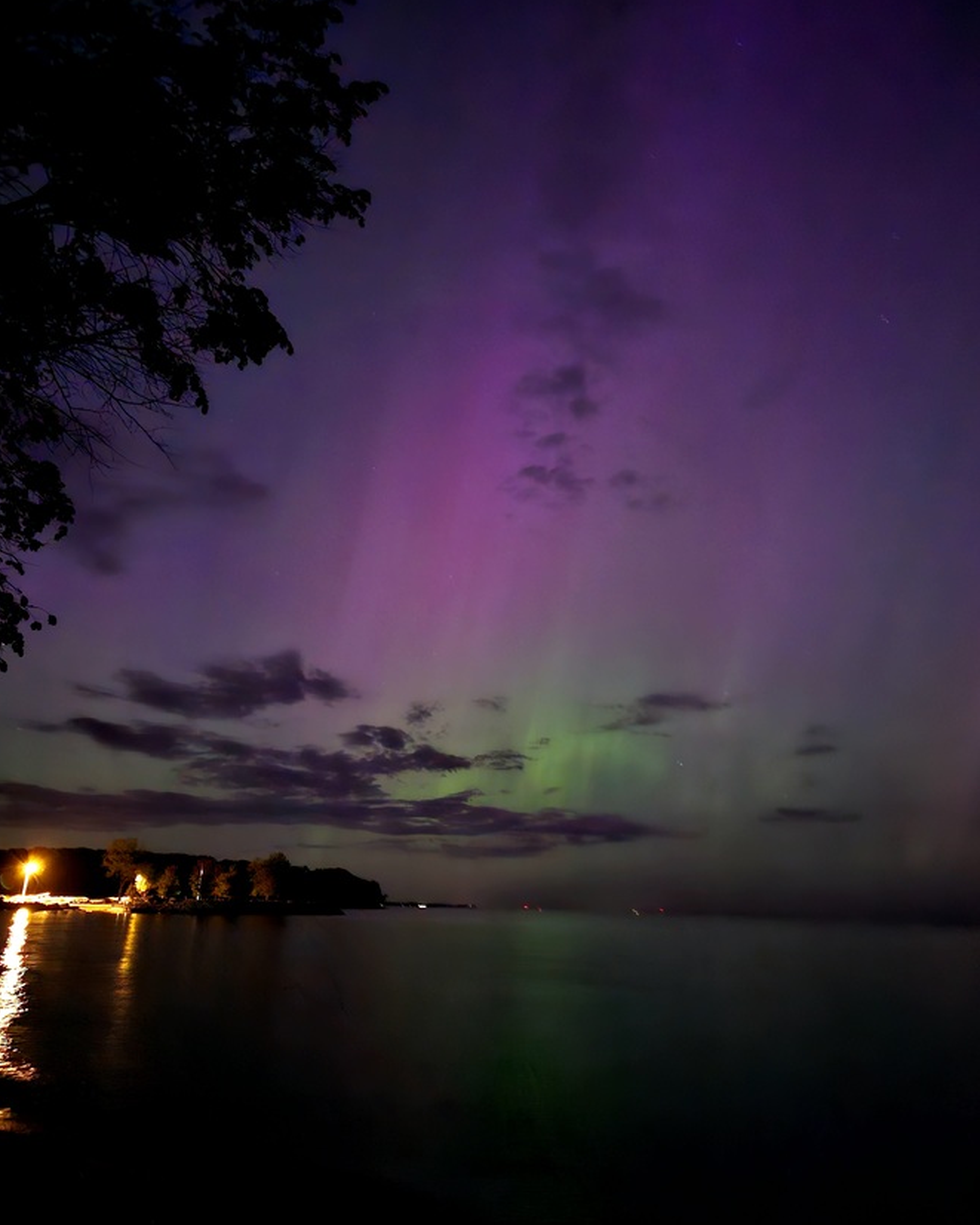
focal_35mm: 25
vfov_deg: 68.1
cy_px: 617
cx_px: 507
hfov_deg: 56.8
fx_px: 906
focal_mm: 6.3
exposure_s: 1/4
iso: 4000
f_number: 1.7
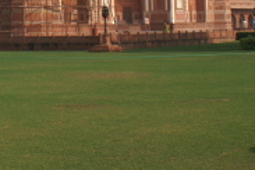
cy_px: -57
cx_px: -15
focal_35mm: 105
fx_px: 744
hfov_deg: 18.8
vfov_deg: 12.6
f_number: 8
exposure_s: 1/300
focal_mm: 20
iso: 100
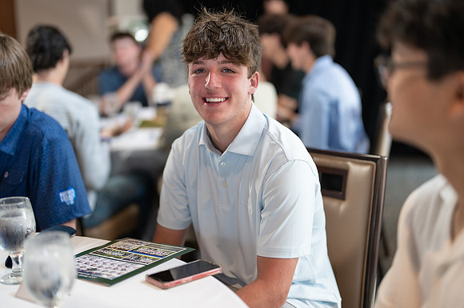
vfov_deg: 26.7
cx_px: 233
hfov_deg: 39.3
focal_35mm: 50
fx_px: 649
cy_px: 154
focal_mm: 50
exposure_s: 1/320
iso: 250
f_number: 1.2
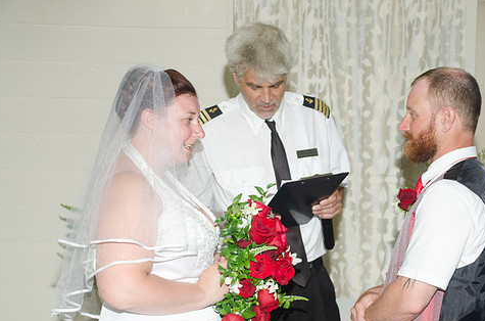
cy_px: 187
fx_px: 1182
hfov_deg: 23.2
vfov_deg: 15.4
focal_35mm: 88
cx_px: 281
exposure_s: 1/250
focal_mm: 48
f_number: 5.6
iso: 400
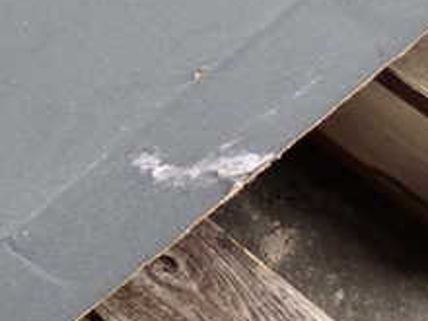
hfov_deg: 14.8
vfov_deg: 11.5
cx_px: -101
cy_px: 272
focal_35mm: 128
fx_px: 1583
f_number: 3.1
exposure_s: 1/60
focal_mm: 8.4
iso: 200
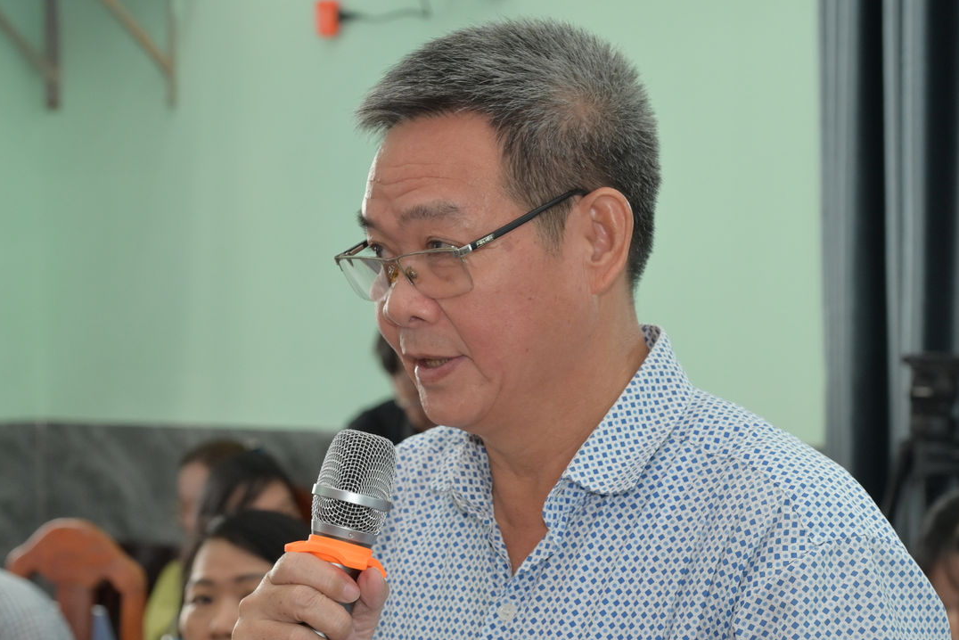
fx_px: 3091
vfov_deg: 11.8
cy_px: 386
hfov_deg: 17.6
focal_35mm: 116
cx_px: 510
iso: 800
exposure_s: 1/160
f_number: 5.6
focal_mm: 61
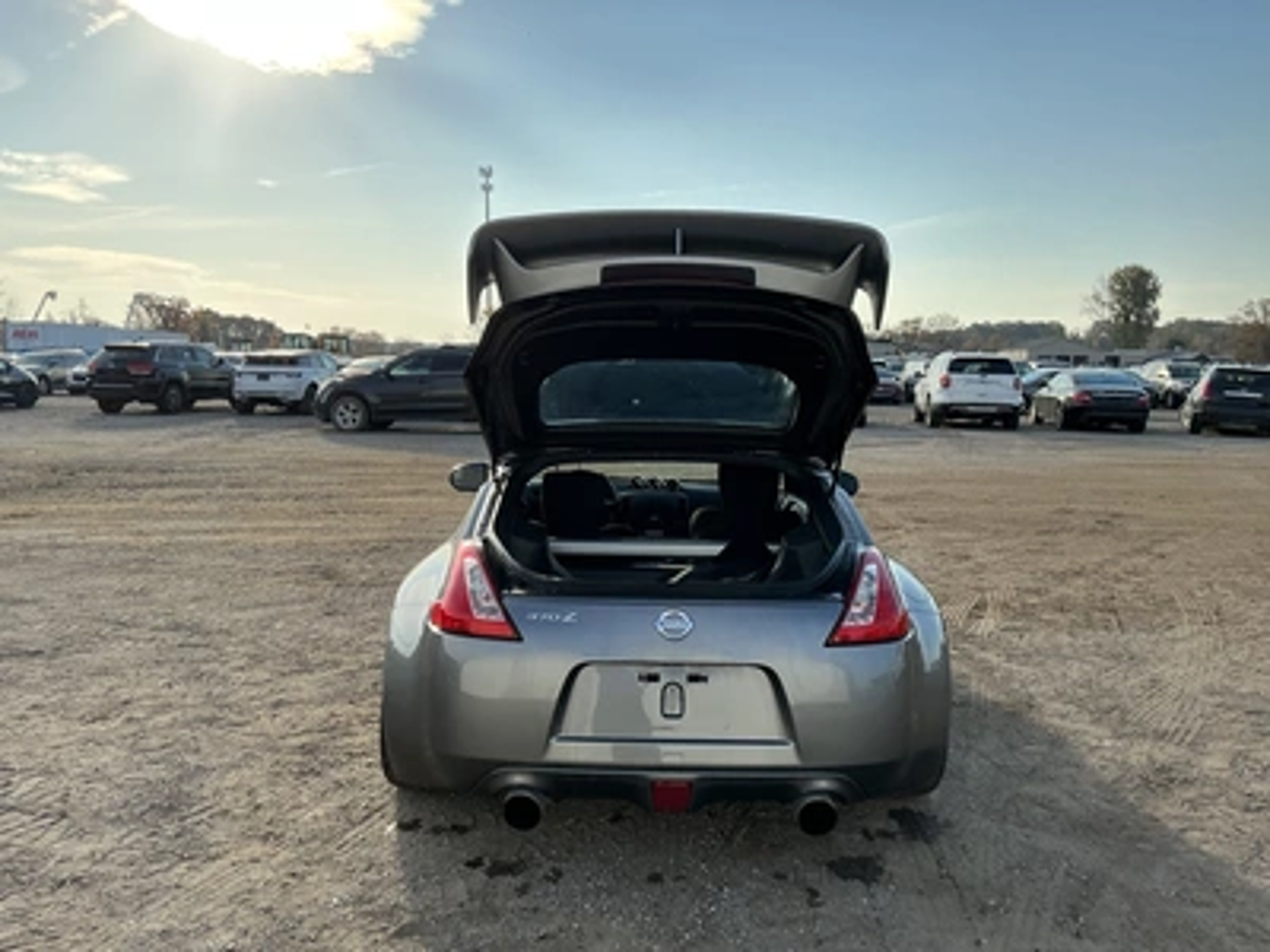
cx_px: 635
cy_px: 476
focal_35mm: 28
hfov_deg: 63.4
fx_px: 1027
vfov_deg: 49.7
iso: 25
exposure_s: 1/1342
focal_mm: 3
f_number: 1.8
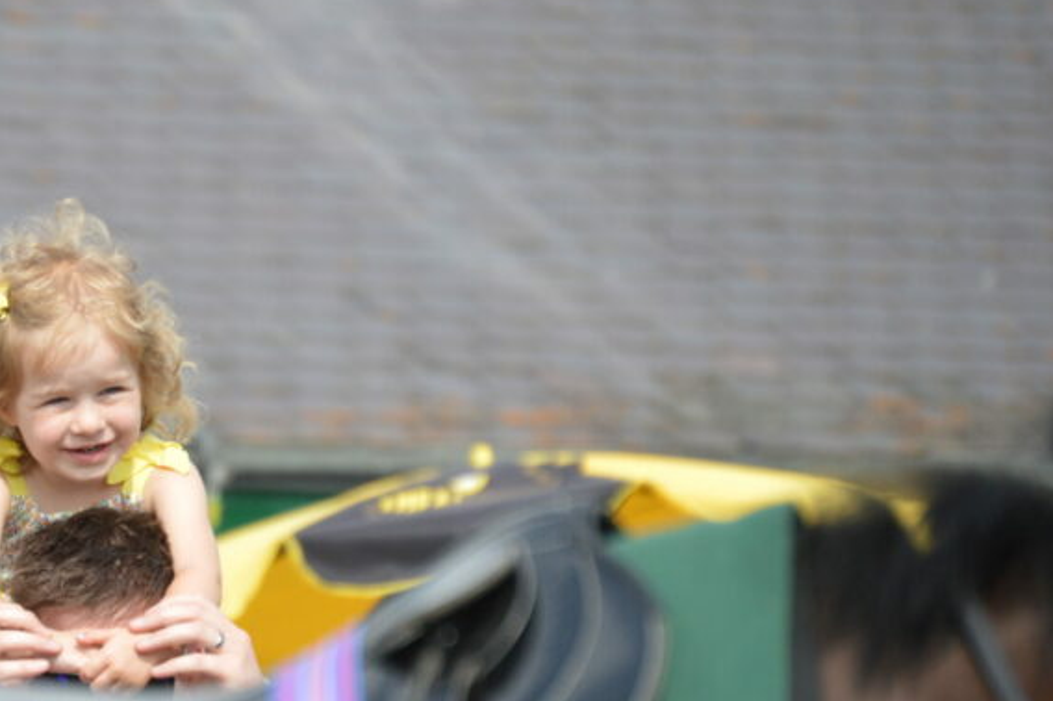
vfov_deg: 3.5
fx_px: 11456
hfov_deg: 5.3
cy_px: 503
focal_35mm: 392
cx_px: 115
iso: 400
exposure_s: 1/1600
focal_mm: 145
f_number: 5
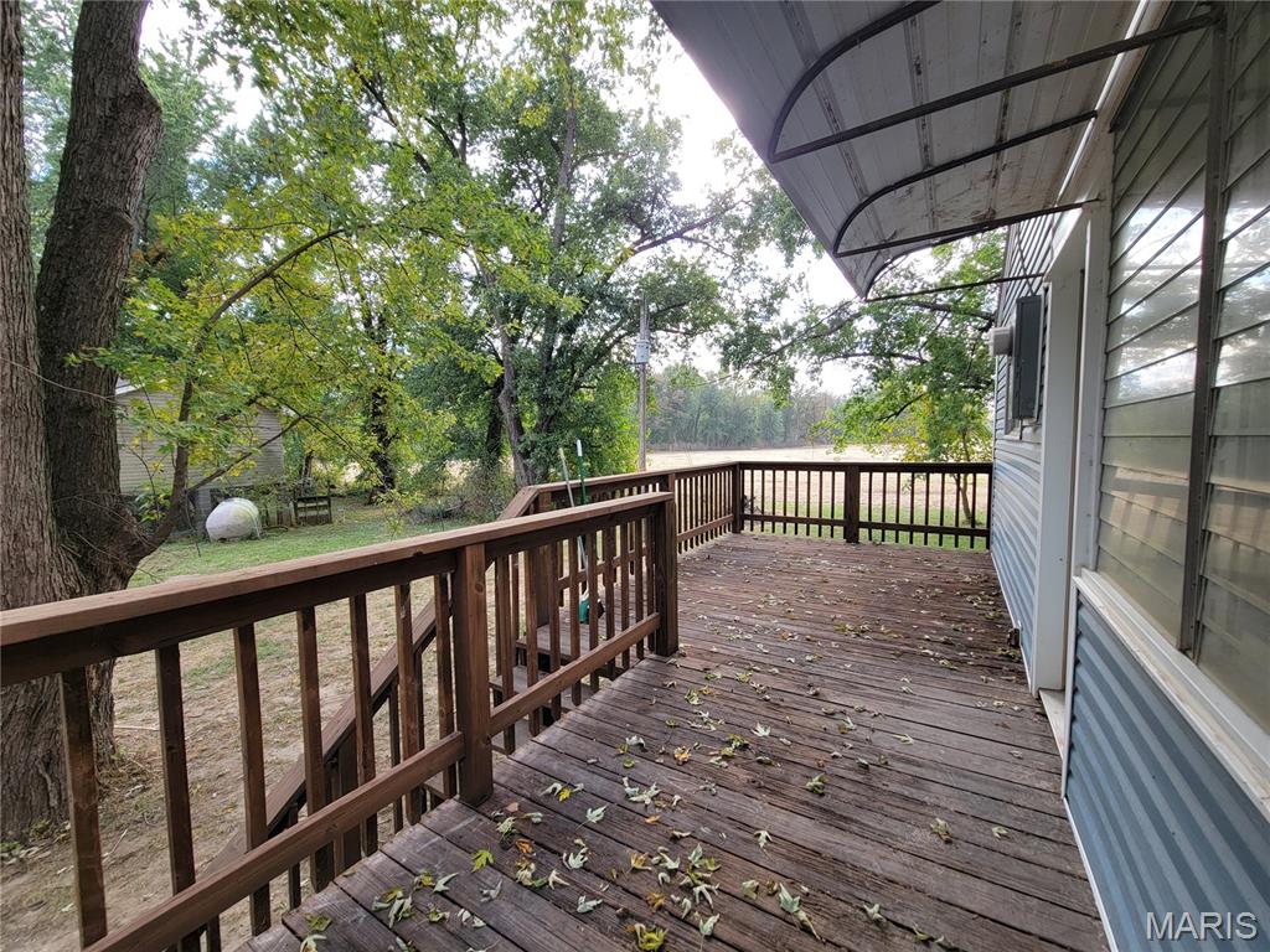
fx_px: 477
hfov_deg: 106.2
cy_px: 476
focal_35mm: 13
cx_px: 635
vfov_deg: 89.9
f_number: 2.2
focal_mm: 2.2
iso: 50
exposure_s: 1/158
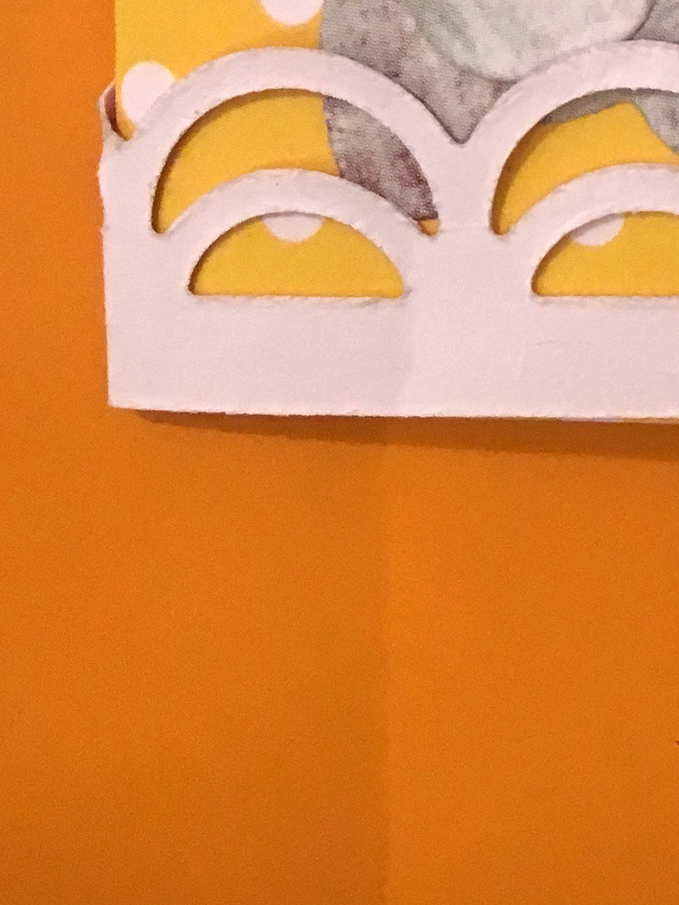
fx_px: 2589
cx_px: 1115
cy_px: -598
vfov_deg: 17.1
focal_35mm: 99
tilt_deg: -88.4
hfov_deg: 13.7
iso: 100
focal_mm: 4.15
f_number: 2.2
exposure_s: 1/33
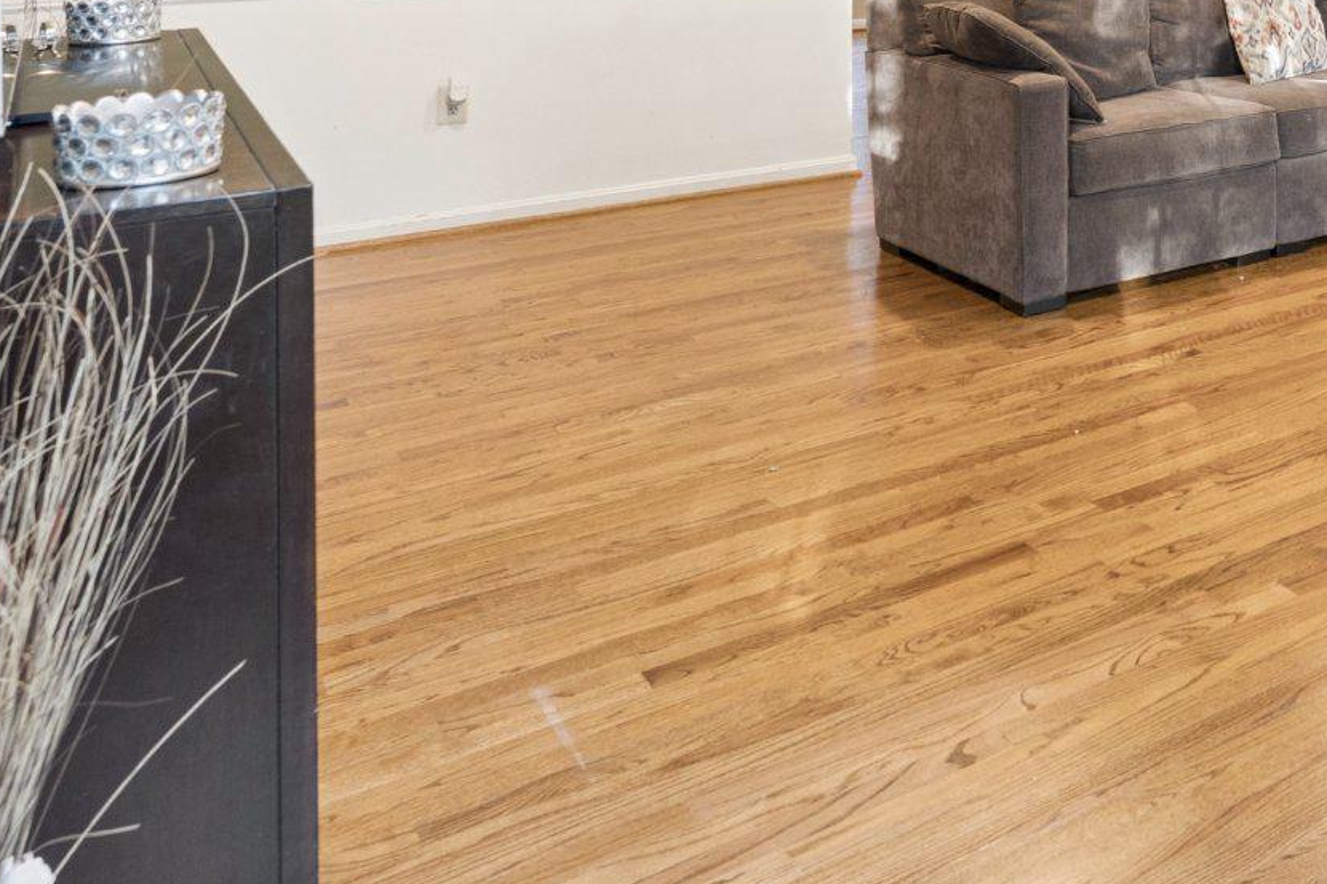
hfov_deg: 42.9
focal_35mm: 39
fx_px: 1445
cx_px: 1306
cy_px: -132
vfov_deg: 29.9
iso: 1250
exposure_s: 1/13
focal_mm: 15.9
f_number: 7.1
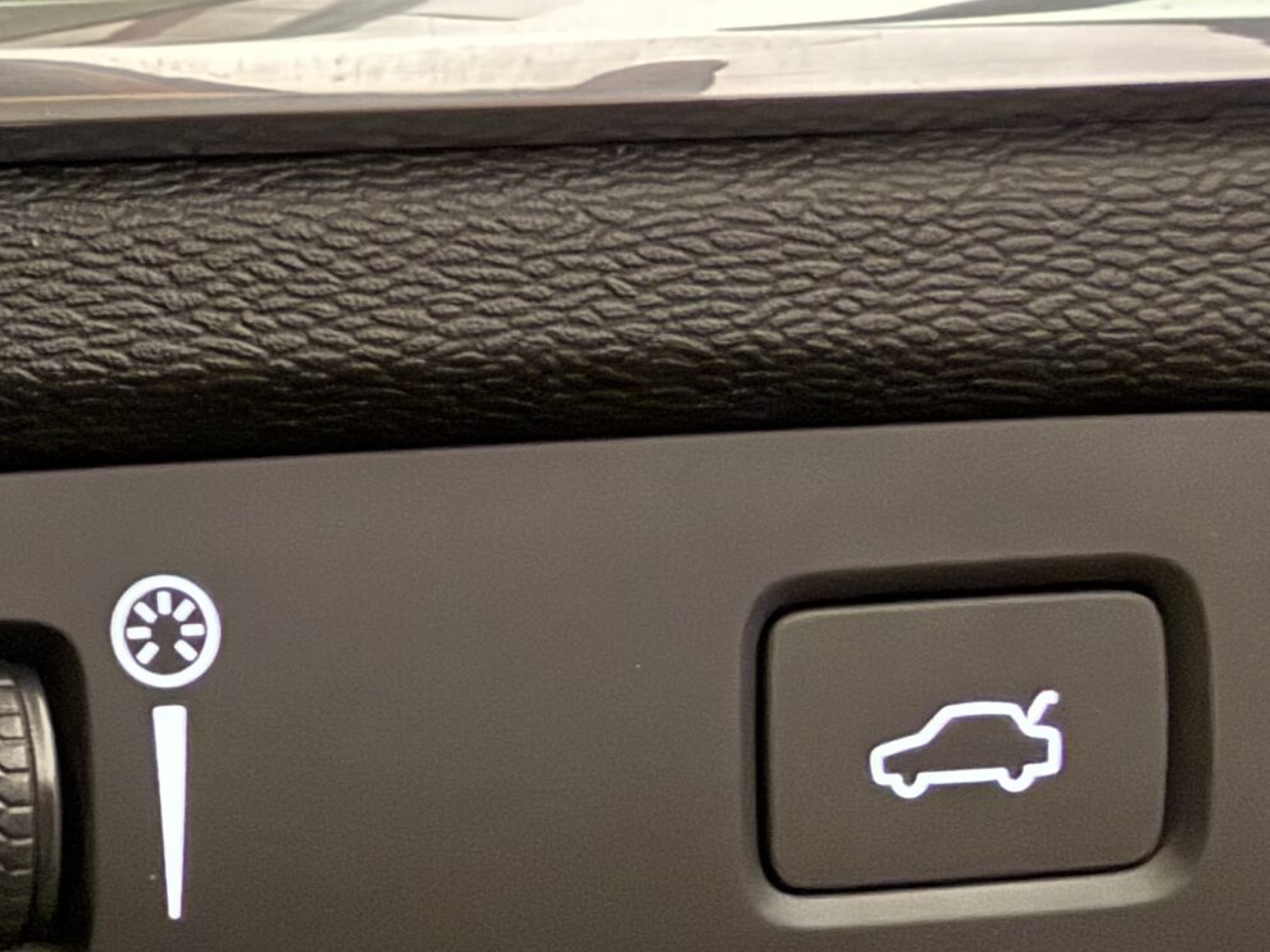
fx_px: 2274
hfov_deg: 28.9
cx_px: -53
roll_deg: -0.1
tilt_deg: -10.2
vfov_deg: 23.5
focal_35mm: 62
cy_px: 641
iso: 1000
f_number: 2.2
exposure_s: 1/13
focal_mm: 2.22
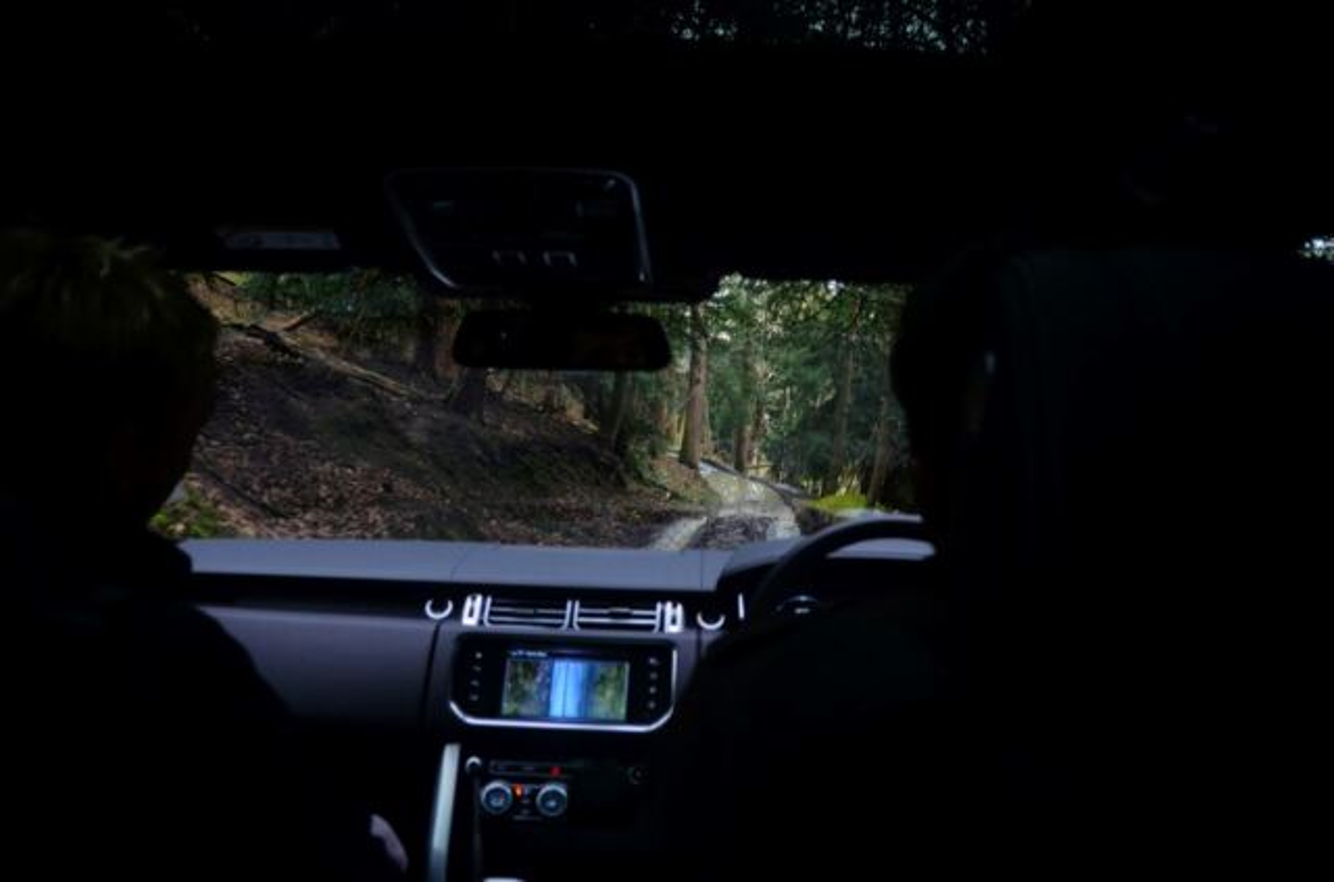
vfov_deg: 47.7
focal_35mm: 27
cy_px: 441
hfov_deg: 67.5
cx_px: 667
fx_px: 998
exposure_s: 1/40
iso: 200
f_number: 3.5
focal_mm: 18
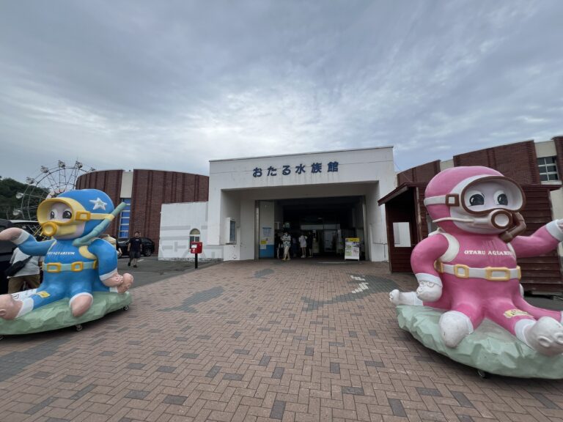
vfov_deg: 89.9
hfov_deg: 106.2
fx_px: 211
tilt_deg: +7.6
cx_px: 282
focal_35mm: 13
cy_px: 211
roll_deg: +0.3
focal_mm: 1.57
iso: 32
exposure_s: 1/1119
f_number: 1.8
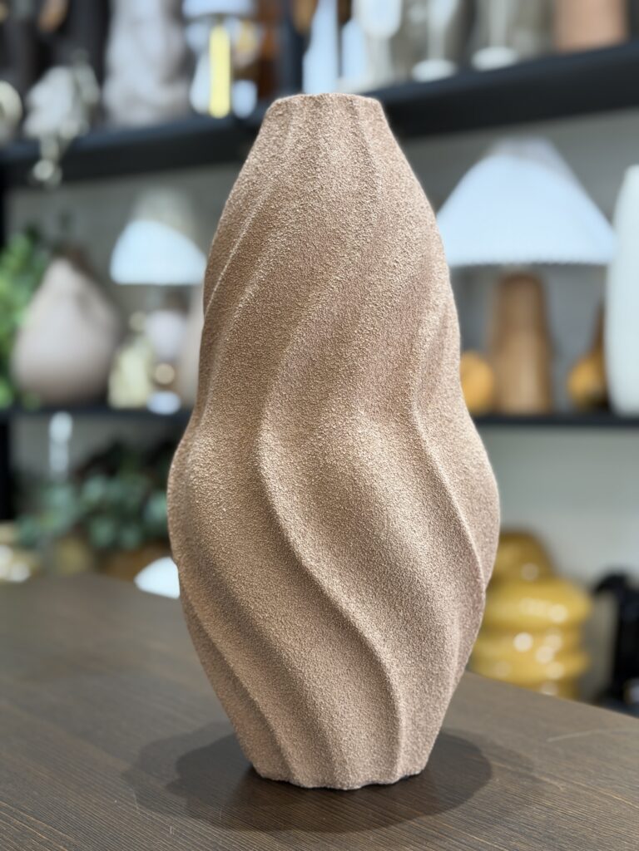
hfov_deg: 30.3
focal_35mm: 48
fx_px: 1181
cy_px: 426
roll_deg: -0.4
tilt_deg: -2.4
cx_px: 320
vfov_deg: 39.7
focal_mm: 6.76
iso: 125
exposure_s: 1/60
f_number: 1.78
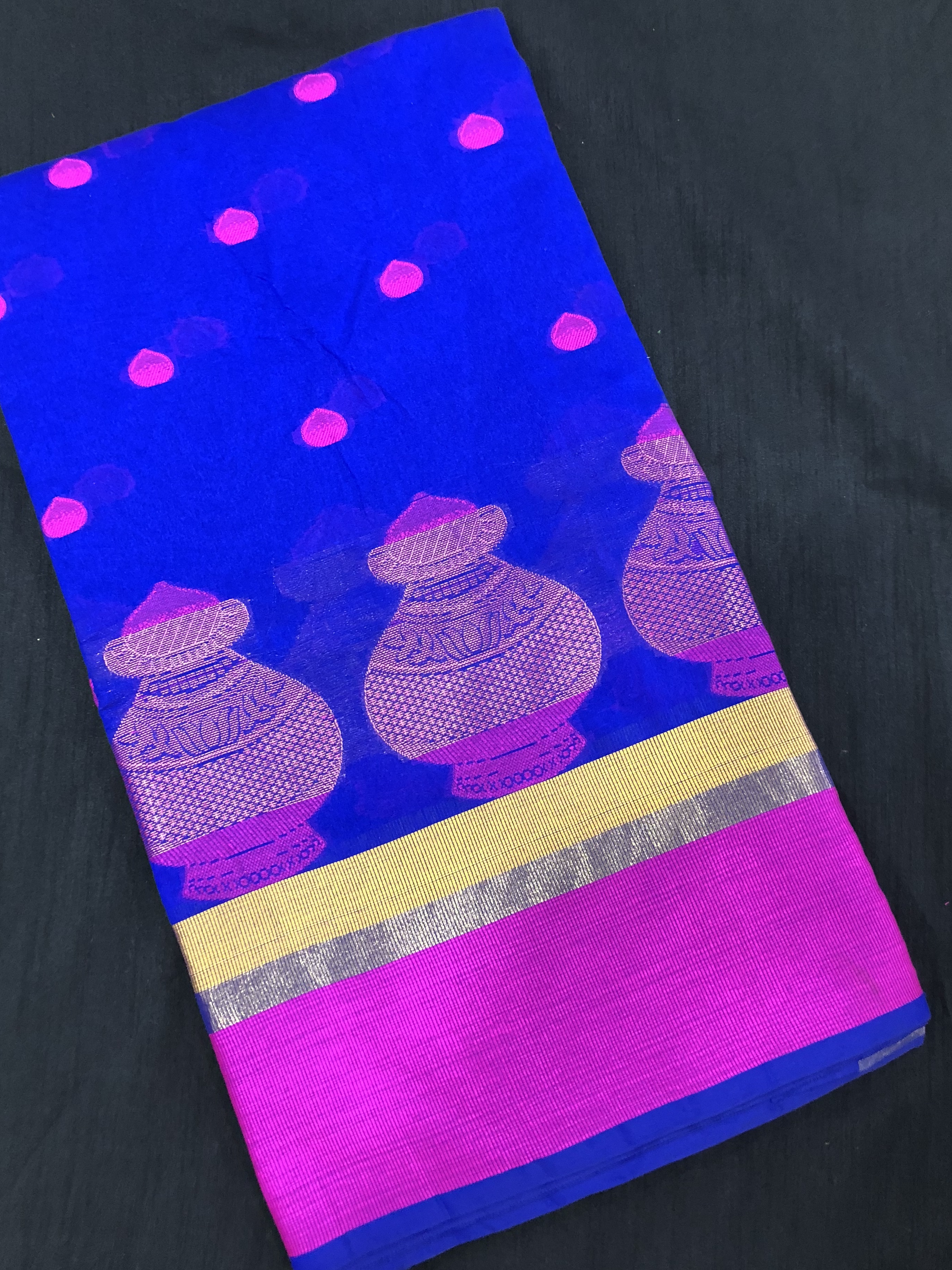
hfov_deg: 45.4
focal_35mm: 31
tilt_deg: -81.6
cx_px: 442
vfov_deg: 58.4
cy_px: 647
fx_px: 1137
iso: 100
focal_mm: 4
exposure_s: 1/13
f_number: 1.8
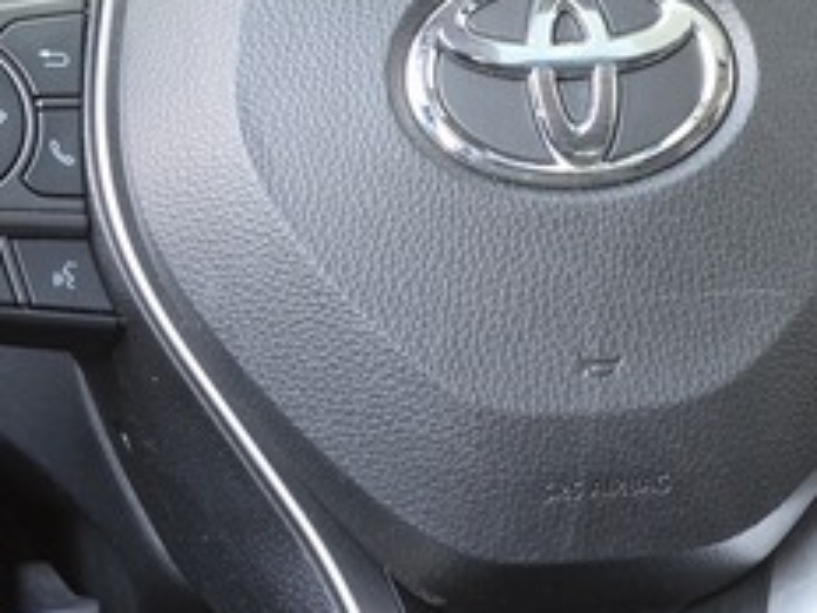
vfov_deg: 7.1
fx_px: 4909
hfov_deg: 9.5
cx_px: 542
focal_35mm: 208
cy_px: 79
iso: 320
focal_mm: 18.6
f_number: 2.9
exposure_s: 1/40.1
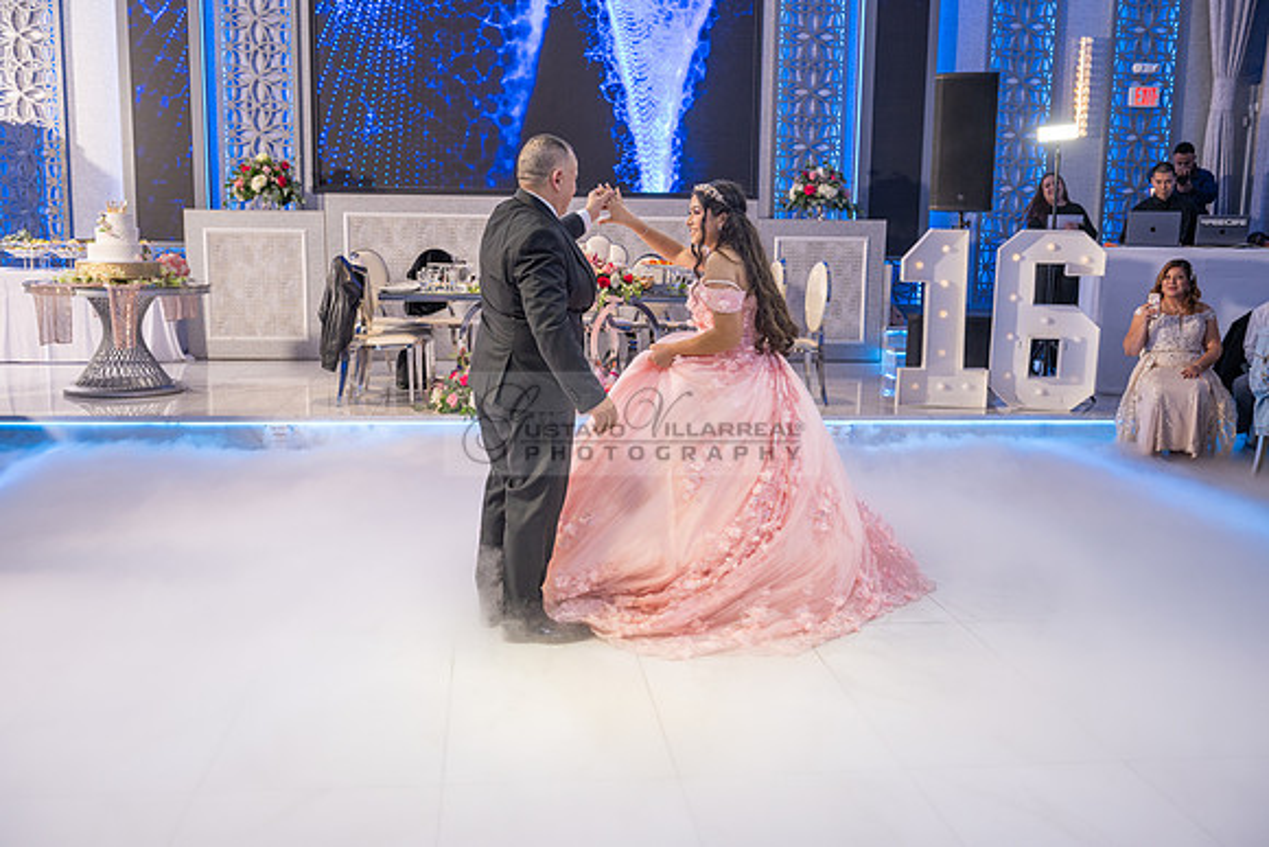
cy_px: 424
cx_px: 634
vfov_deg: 37.9
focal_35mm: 35
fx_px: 1234
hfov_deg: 54.4
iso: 640
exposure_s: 1/160
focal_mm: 35
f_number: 4.5
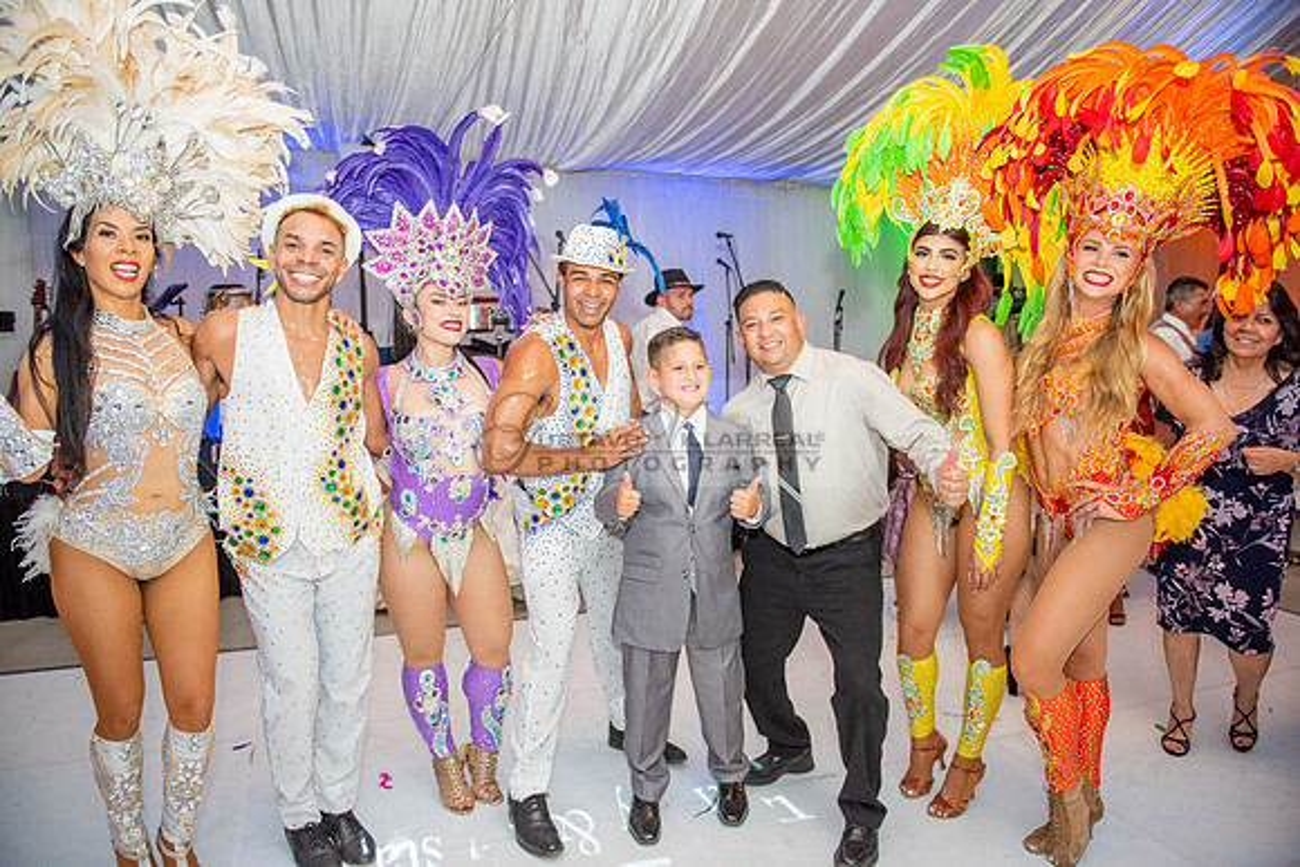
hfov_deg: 73.7
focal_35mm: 24
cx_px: 650
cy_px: 434
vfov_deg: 53.2
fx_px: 867
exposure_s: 1/160
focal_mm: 24
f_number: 2.8
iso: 1000
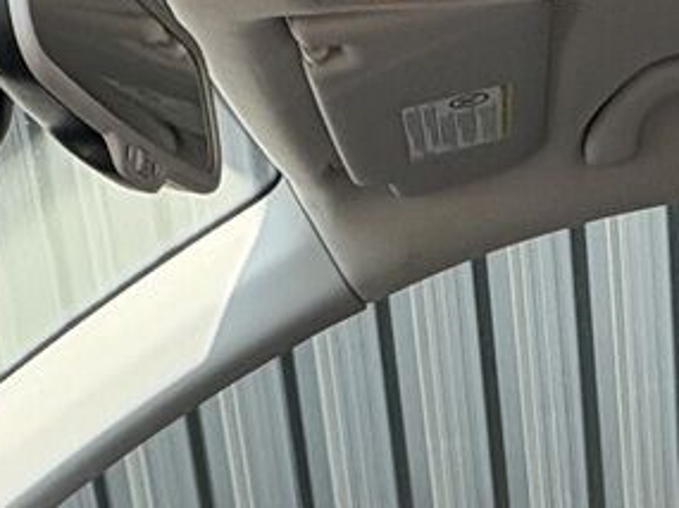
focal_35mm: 84
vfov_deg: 12.1
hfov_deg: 22.1
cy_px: 1367
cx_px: 742
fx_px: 1646
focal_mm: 2.22
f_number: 2.2
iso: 64
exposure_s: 1/261
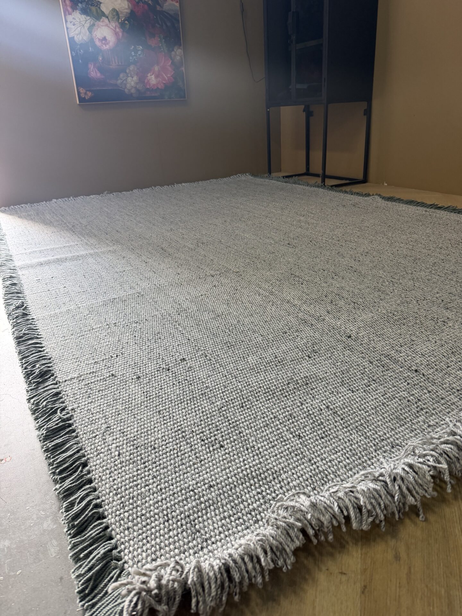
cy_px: 308
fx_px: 427
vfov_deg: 71.6
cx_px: 231
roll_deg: +4.5
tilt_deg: -24.6
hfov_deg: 56.8
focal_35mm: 24
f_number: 1.78
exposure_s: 1/97
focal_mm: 6.76
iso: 200
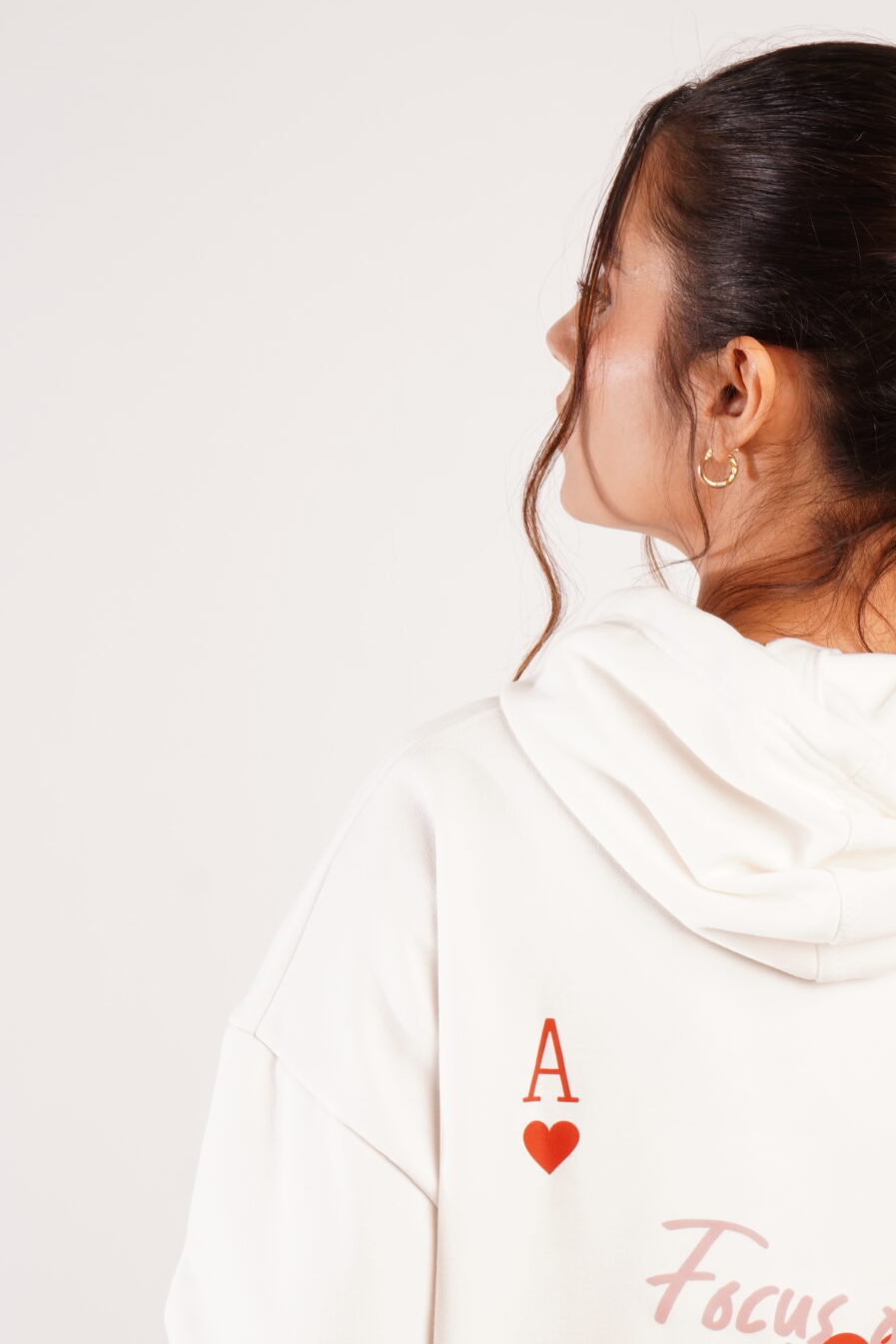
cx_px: 797
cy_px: 1042
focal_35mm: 100
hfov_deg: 13.6
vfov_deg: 20.2
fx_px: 3730
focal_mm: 35
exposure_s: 1/100
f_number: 10
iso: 100
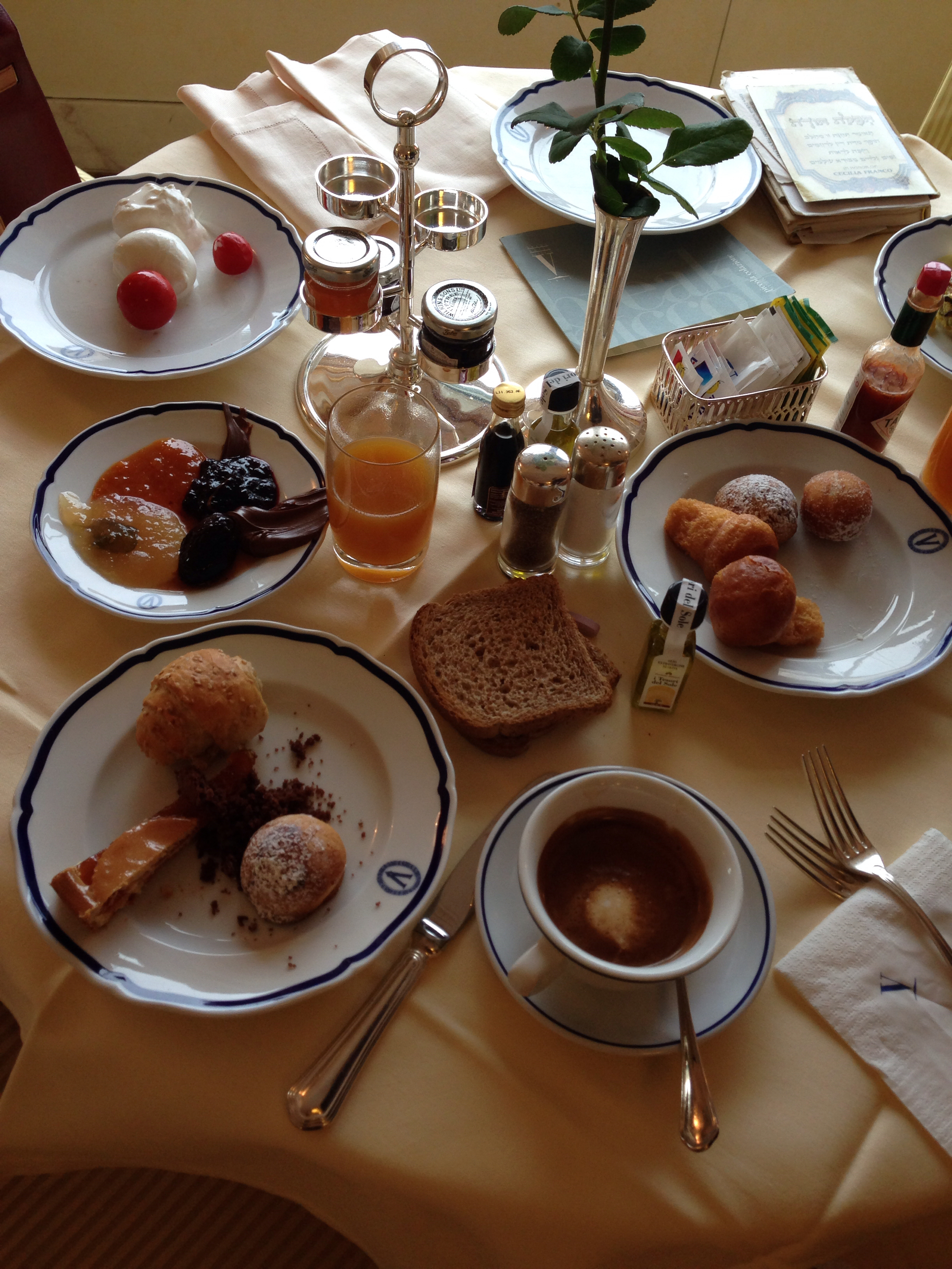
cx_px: 476
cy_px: 634
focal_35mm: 33
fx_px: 1210
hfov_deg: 42.9
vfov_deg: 55.4
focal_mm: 4.12
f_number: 2.4
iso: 64
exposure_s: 1/40
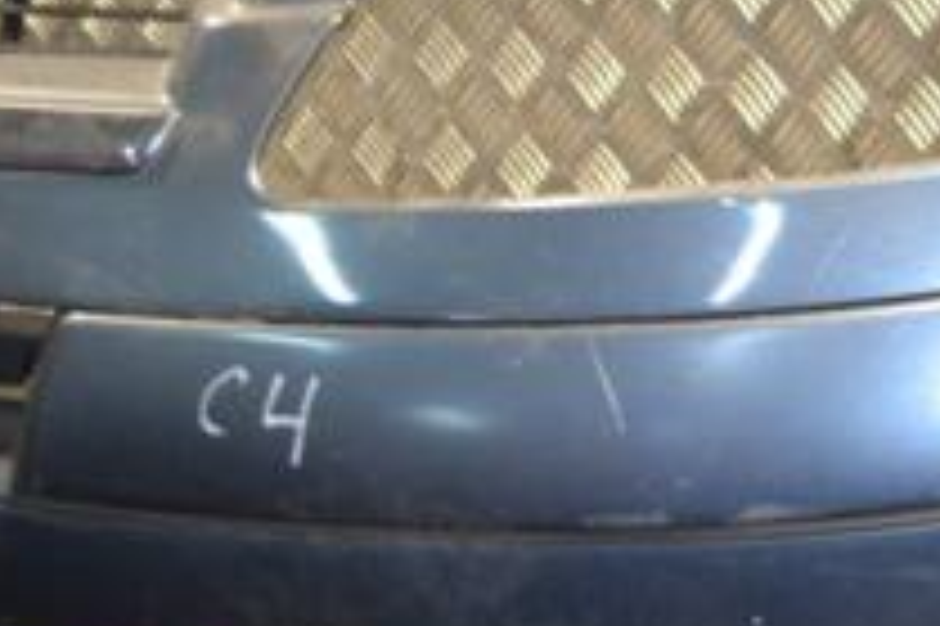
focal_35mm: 112
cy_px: 437
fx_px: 2922
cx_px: 1223
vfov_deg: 12.2
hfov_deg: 17.2
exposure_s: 1/60
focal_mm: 26
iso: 500
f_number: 4.2
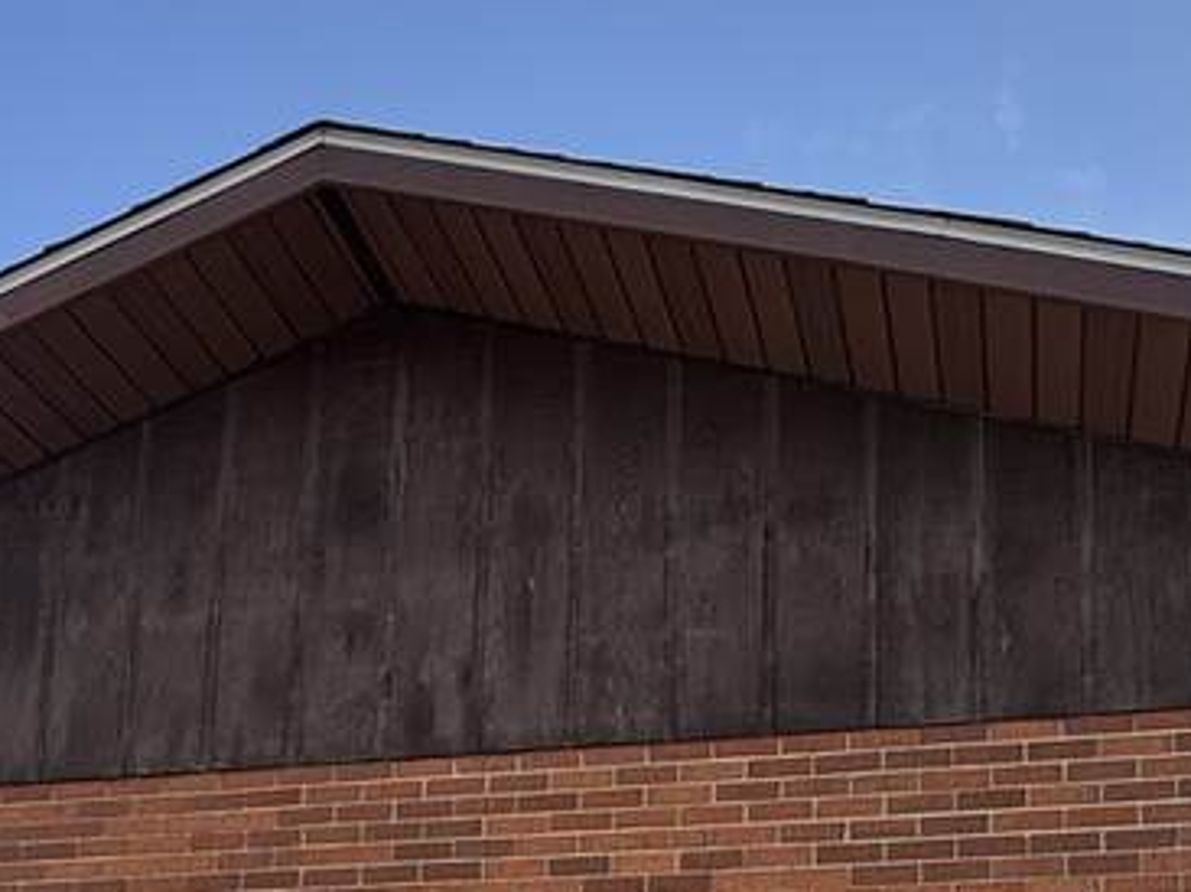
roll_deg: -0.9
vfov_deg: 26.4
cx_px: 612
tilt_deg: +10.0
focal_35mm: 49
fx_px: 1685
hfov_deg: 38.9
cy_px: 1068
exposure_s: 1/357
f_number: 2.2
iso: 50
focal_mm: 2.22
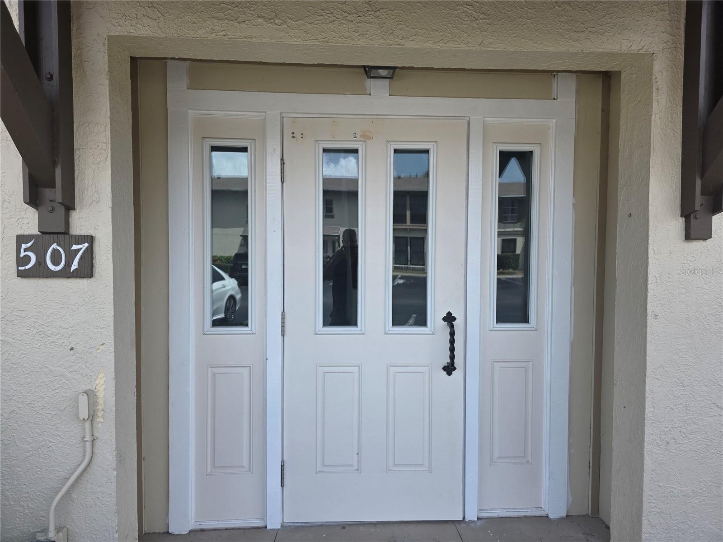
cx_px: 362
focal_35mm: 23
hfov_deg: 73.9
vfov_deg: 58.9
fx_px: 480
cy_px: 271
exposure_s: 1/2874
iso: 80
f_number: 1.7
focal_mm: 6.3
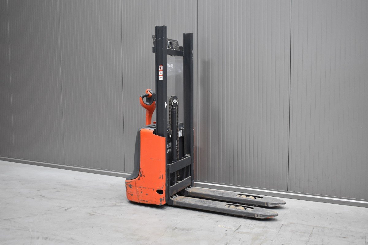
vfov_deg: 36.9
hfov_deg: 53.1
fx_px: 368
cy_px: 122
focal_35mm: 36
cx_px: 184
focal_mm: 24
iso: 1600
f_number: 5
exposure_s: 1/50
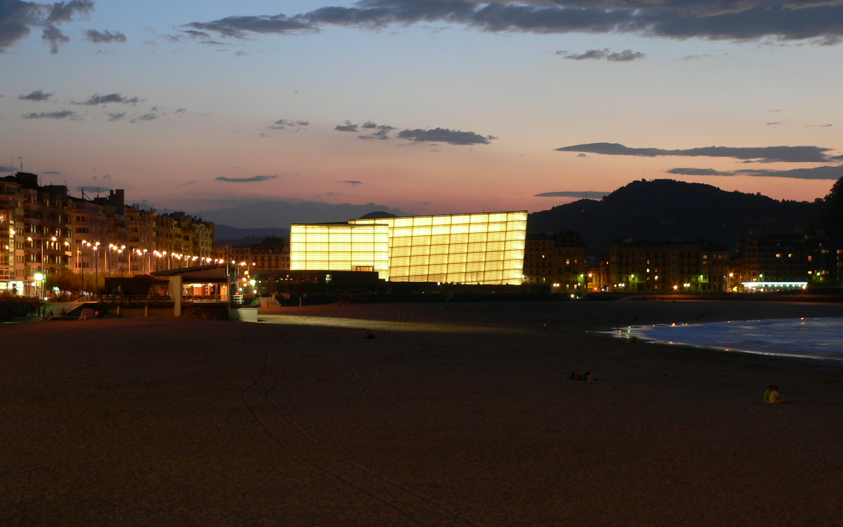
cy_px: 306
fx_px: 1838
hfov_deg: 25.8
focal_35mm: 80
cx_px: 420
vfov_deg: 16.3
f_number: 3.7
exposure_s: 1
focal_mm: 12.4
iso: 80
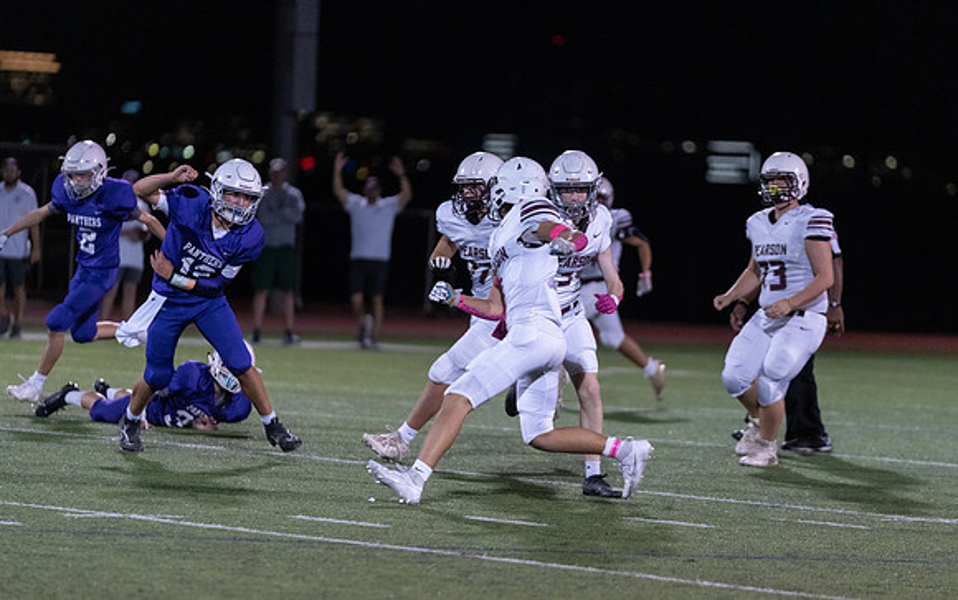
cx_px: 517
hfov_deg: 8.9
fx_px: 6144
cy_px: 345
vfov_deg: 5.6
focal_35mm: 235
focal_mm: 200
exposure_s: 1/1250
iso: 5000
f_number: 2.8
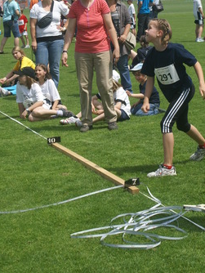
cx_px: 137
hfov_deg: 14.1
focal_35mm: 105
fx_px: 826
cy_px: 56
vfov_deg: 18.6
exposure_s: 1/320
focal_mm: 45
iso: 100
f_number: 8
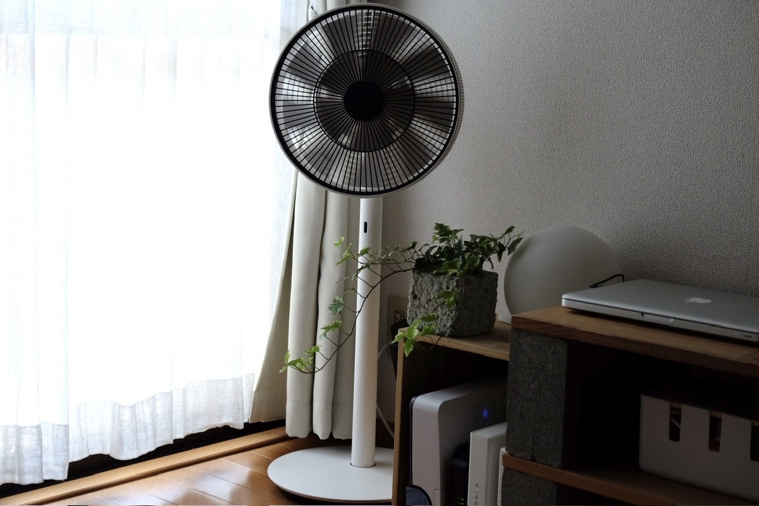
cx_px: 380
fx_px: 1244
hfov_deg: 33.9
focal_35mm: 59
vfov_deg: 23.0
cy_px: 253
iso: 800
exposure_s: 1/170
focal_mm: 39
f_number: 3.6
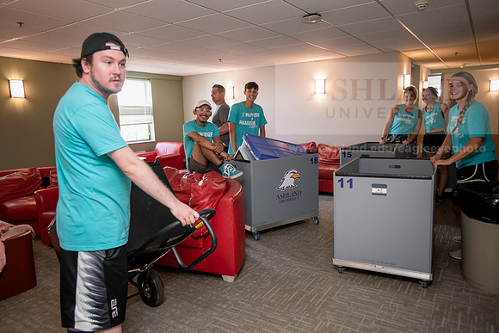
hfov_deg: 71.5
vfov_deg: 51.3
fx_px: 347
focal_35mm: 25
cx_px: 250
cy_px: 166
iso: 1000
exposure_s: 1/250
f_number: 3.2
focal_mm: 25
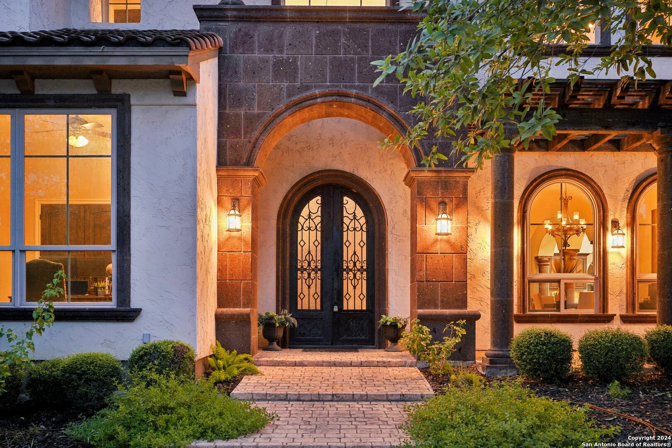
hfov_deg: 54.4
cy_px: 224
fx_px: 653
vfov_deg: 37.9
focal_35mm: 35
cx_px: 336
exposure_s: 1/3.33
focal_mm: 35
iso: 400
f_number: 8
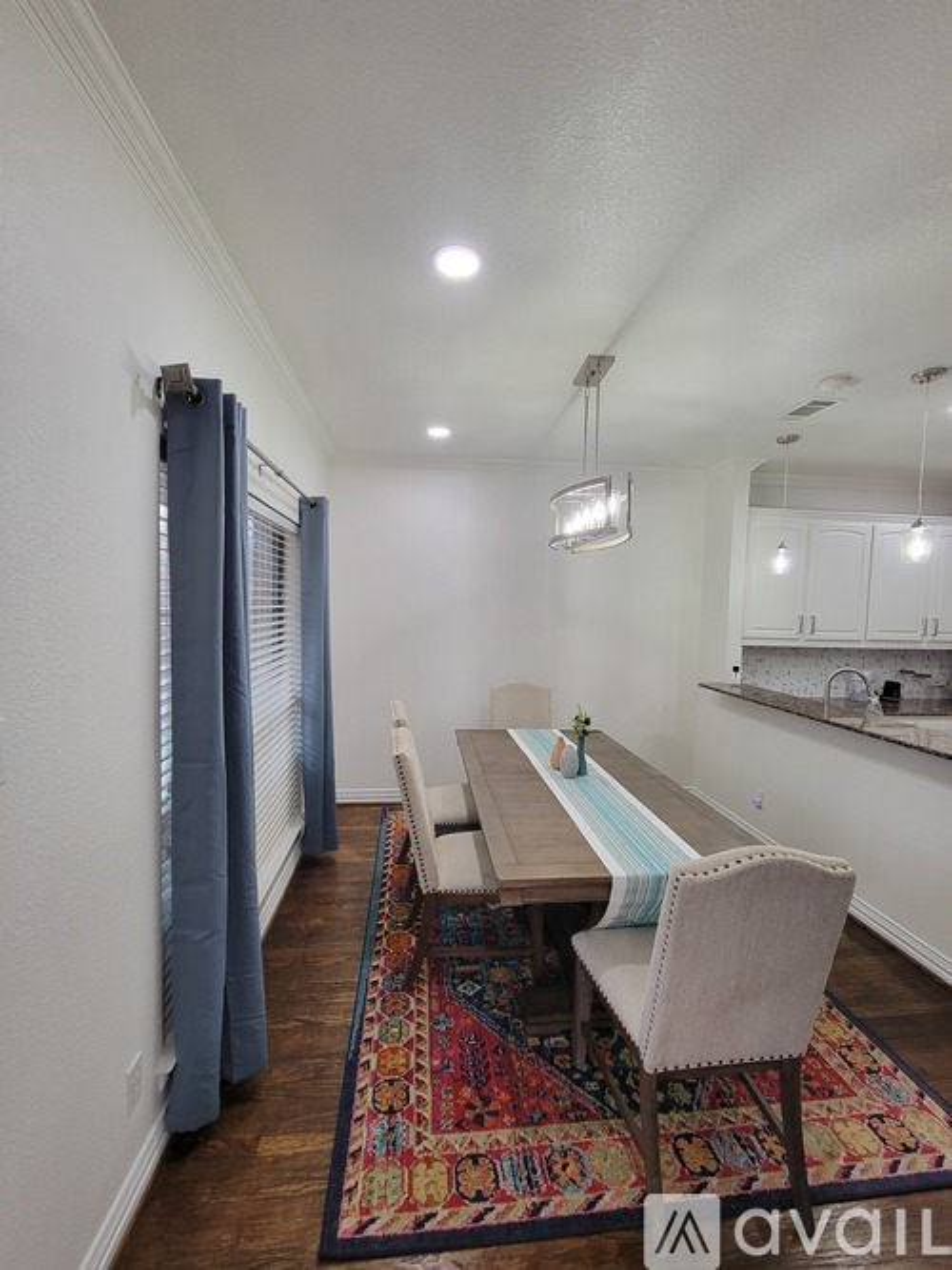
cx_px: 476
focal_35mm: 13
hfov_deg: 89.9
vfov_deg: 106.2
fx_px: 477
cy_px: 635
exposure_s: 1/60
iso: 160
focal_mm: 2.2
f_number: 2.2
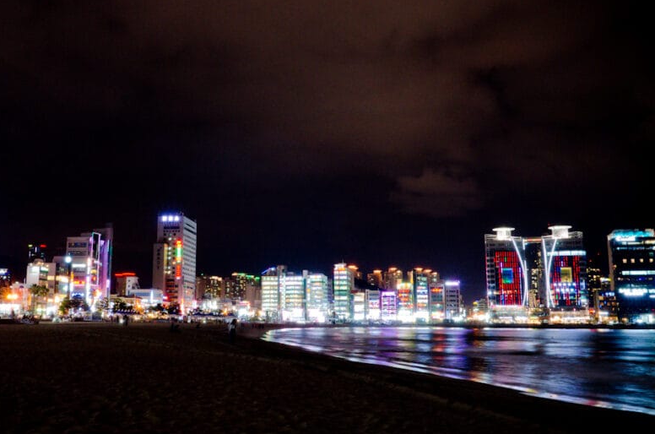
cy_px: 224
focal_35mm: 34
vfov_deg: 39.1
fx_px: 611
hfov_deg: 55.8
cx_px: 251
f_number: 13
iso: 800
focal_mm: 17
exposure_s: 2
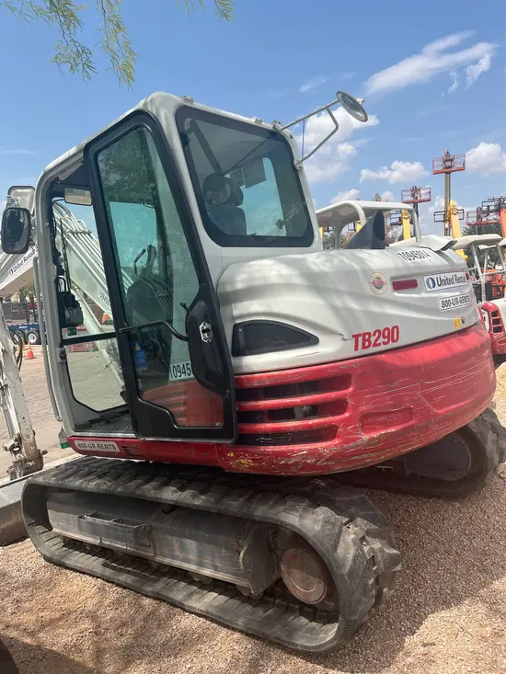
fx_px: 507
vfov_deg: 67.3
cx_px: 253
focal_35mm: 26
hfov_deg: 53.1
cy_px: 337
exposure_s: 1/3413
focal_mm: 5.1
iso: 50
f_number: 1.6
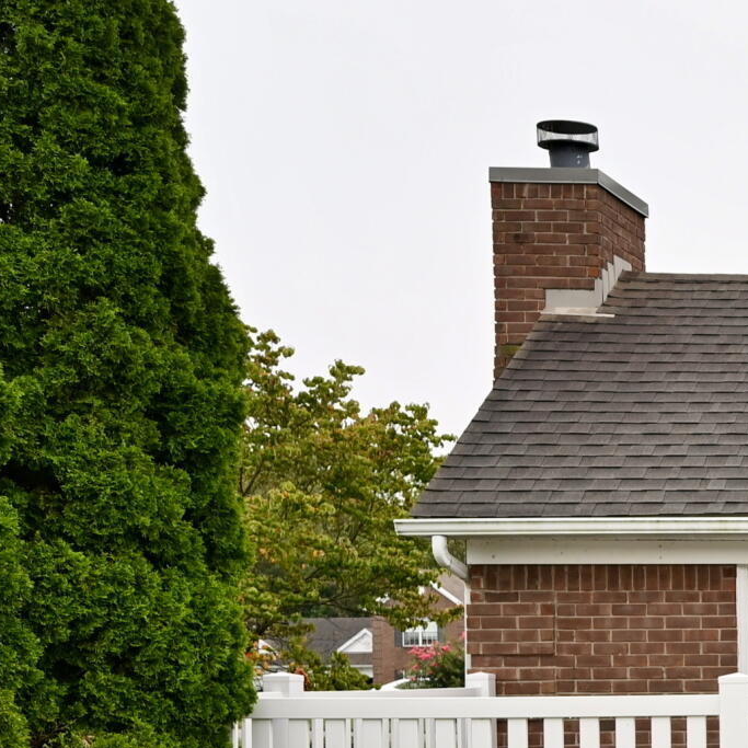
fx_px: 1781
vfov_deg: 23.1
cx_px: 1459
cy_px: 676
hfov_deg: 17.6
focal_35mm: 73
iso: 320
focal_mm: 19.5
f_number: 5
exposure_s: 1/100
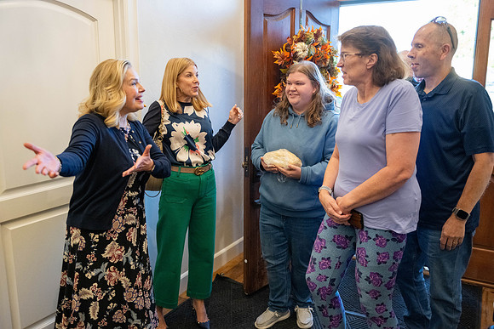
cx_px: 247
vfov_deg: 41.1
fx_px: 439
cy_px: 164
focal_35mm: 32
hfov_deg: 58.7
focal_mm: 32
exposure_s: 1/400
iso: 4000
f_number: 2.8
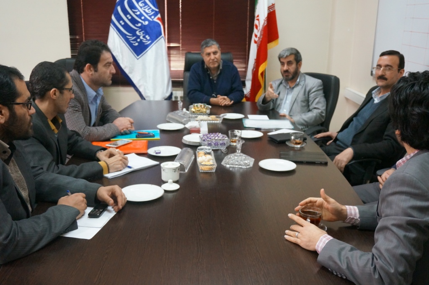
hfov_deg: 53.2
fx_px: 428
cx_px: 214
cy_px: 142
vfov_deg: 36.8
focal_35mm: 36
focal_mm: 24
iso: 3200
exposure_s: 1/60
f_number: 4.5
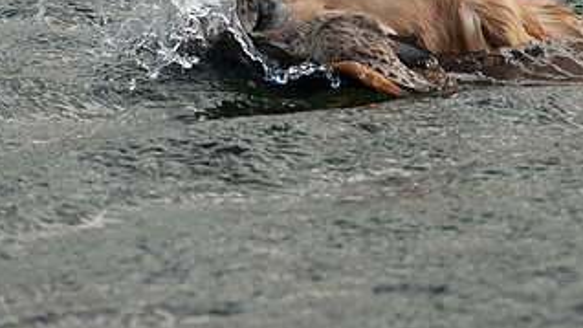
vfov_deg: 2.1
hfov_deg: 3.8
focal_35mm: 574
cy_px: -5
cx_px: 403
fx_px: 8875
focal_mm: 200
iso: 400
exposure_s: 1/800
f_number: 4.5
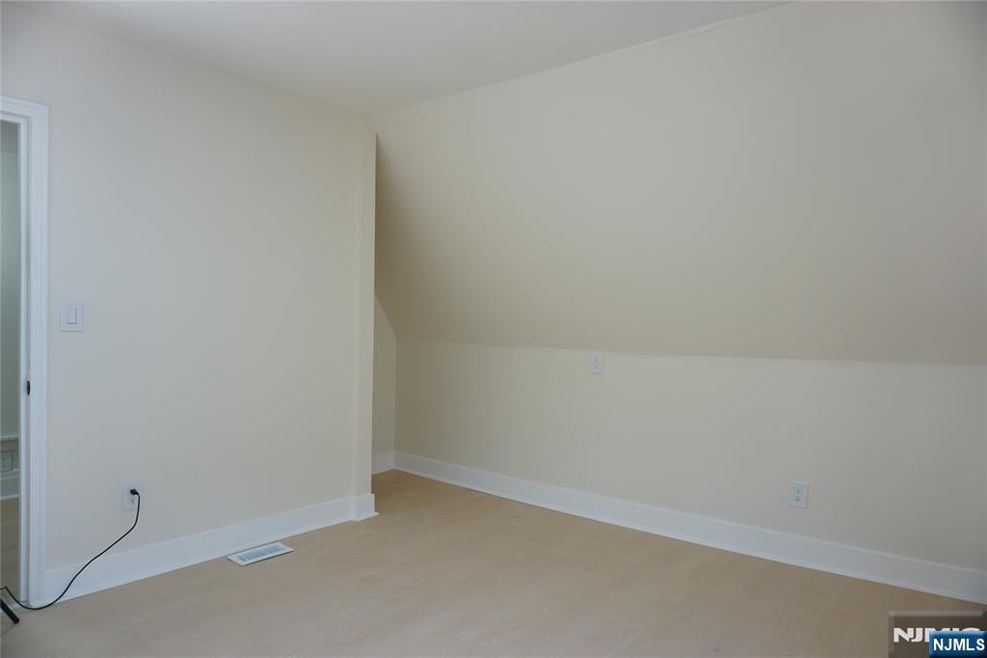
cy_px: 329
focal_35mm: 24
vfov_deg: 53.1
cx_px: 494
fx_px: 658
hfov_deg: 73.8
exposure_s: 1/60
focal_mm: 16
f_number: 3.5
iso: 160
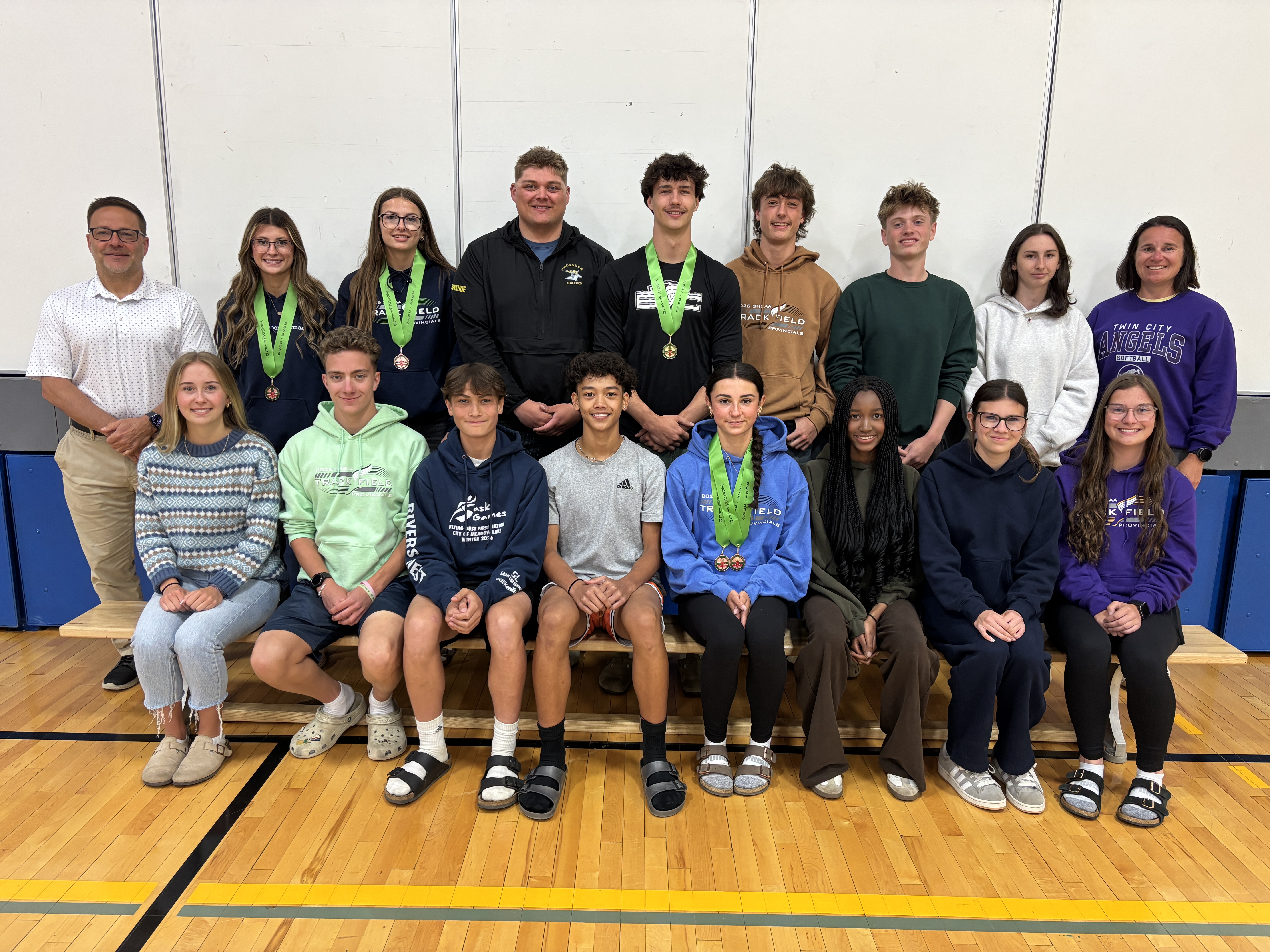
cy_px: 476
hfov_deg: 67.3
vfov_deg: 53.1
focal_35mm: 26
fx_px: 954
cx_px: 635
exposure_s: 1/60
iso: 200
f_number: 1.6
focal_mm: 5.96
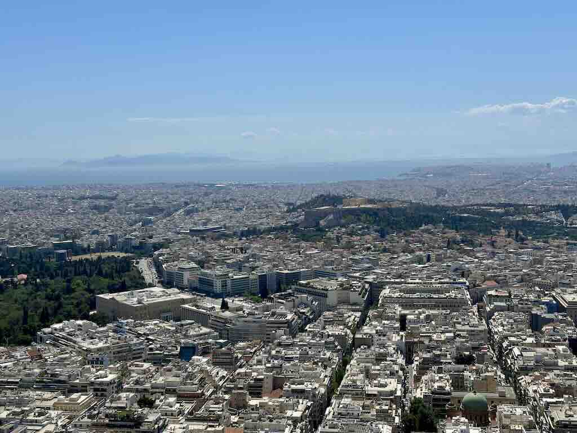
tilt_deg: -4.0
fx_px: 800
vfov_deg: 30.3
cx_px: 288
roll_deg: +0.4
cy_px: 216
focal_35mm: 48
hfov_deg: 39.7
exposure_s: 1/8197
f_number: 1.78
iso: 64
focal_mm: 6.86
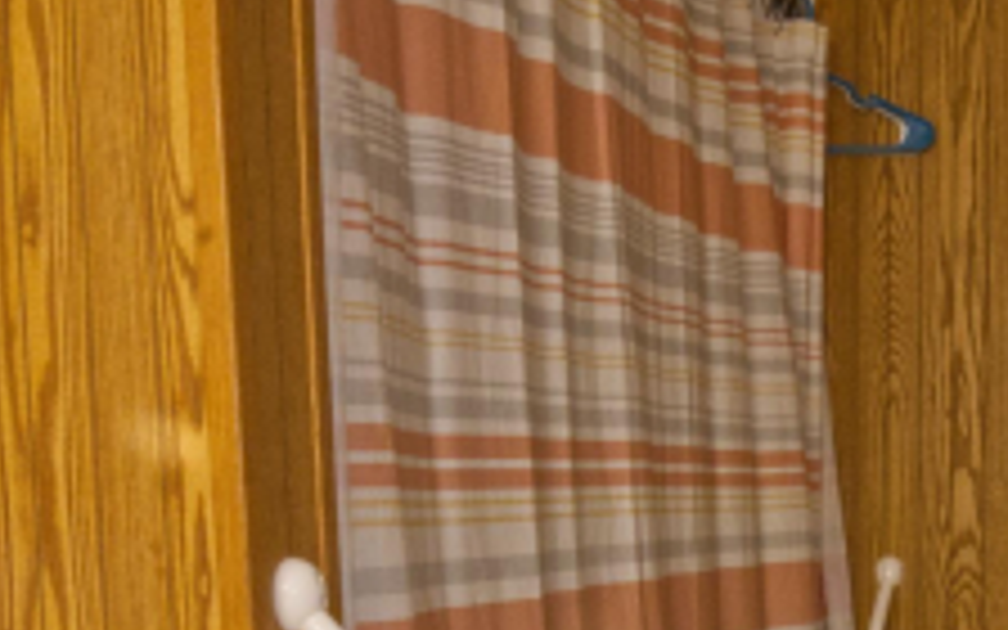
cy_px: 801
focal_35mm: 58
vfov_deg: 20.6
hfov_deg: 33.5
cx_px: 875
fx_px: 1593
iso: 1600
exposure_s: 1/10
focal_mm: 17
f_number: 13
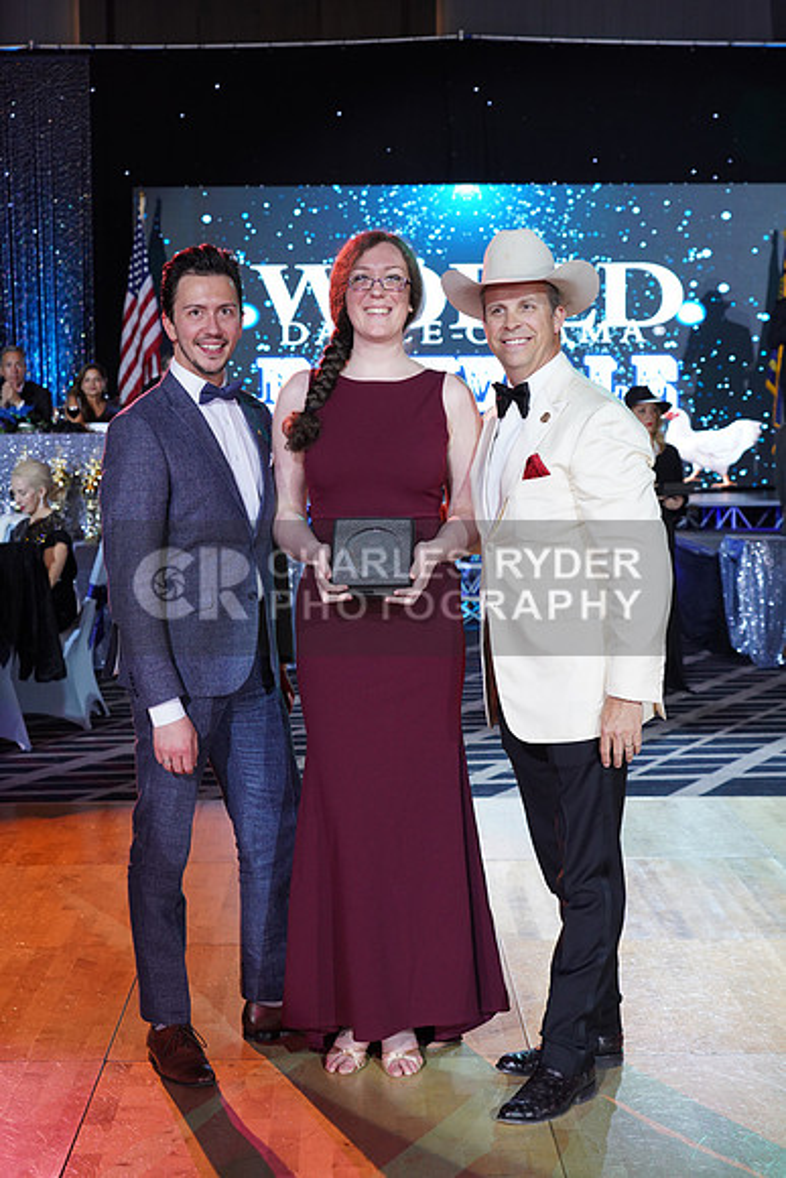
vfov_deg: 35.0
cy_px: 589
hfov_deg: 23.8
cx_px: 393
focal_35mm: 57
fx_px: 1865
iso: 1600
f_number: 5
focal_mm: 57
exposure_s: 1/200
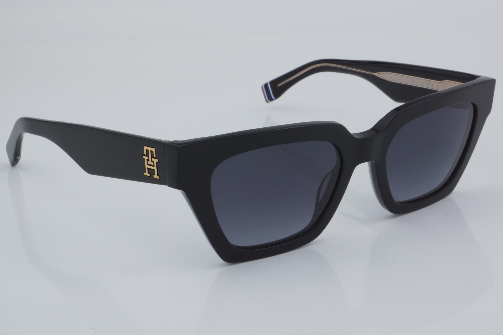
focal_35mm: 68
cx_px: 252
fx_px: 943
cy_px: 168
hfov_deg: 29.9
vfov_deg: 20.2
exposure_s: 1/4
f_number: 32
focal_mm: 45
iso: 100
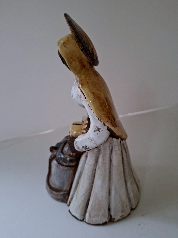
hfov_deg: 58.9
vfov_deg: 73.9
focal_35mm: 23
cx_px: 89
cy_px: 119
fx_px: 158
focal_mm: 5.54
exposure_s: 1/120
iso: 200
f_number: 1.8
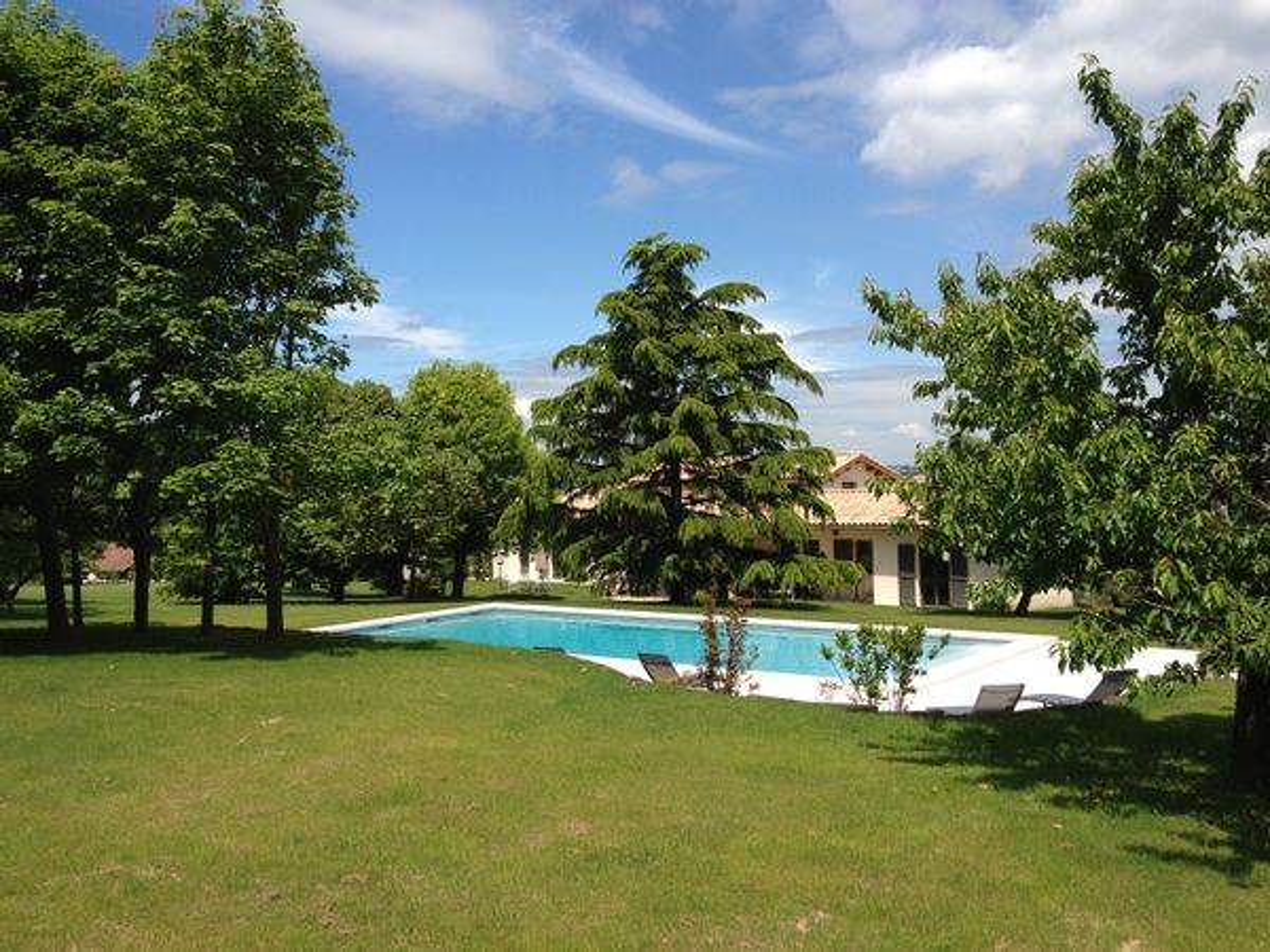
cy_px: 476
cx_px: 635
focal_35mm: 35
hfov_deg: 52.6
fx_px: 1284
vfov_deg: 40.7
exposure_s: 1/1905
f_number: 2.4
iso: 50
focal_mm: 4.28
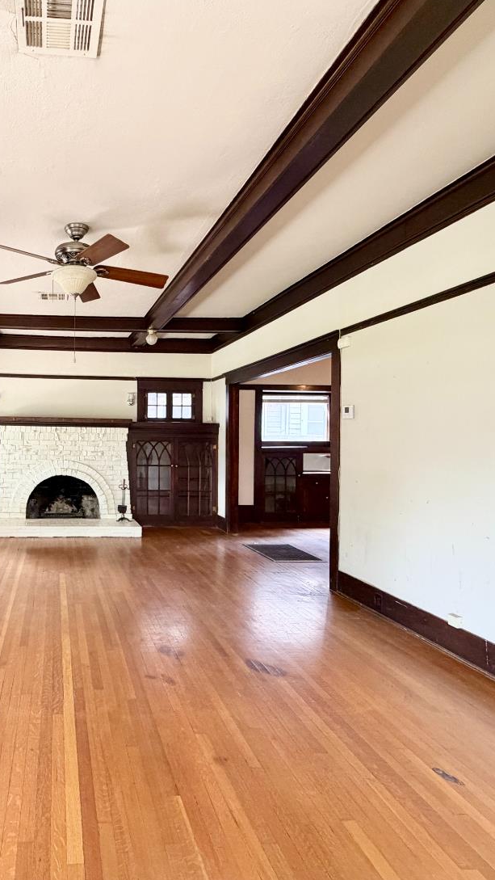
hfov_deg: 49.6
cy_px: 434
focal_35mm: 21
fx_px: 490
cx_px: 82
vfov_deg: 83.8
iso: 320
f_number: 2.2
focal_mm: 2.22
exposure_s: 1/71
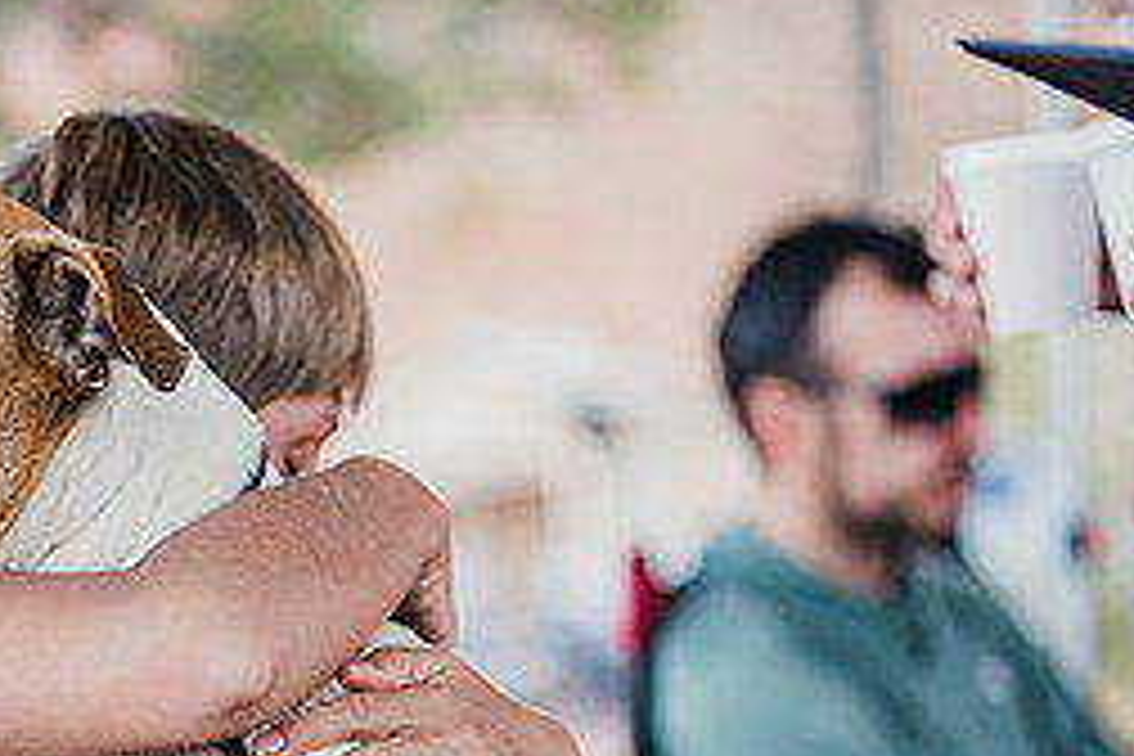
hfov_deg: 17.6
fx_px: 3622
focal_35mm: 115
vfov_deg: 11.8
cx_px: 212
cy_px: 740
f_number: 1.4
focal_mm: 50
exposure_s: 1/160
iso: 100
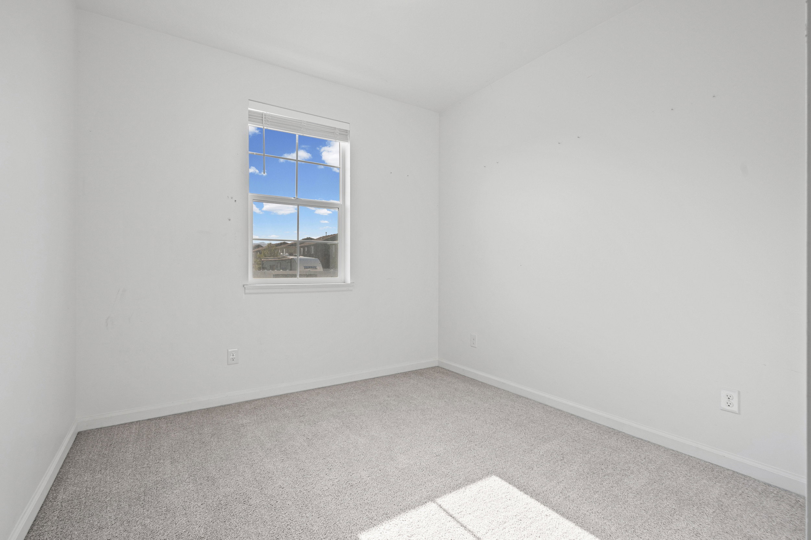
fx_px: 360
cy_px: 270
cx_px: 406
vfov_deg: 73.7
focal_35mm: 16
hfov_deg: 96.7
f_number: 9
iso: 250
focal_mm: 16
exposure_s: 1/30
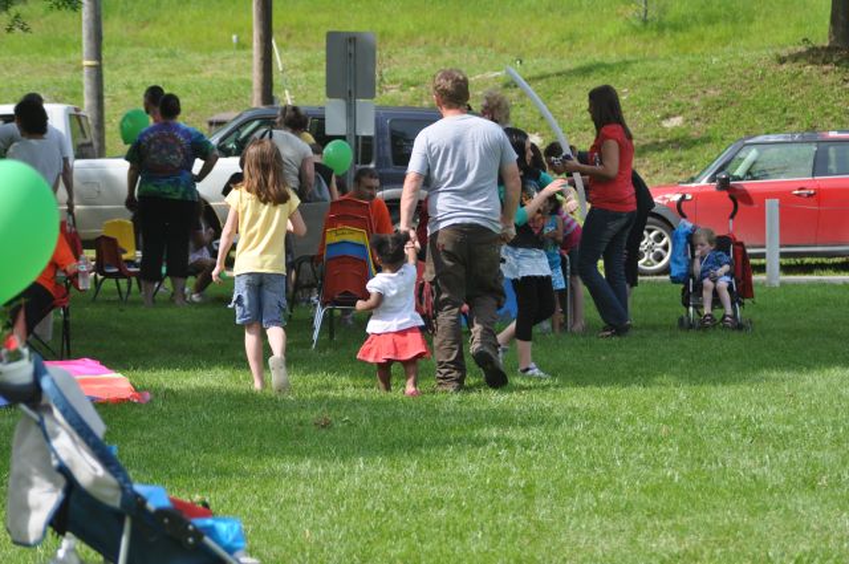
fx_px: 3710
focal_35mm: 158
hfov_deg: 13.1
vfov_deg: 8.7
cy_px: 282
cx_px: 424
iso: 220
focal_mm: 105
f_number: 5.6
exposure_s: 1/500
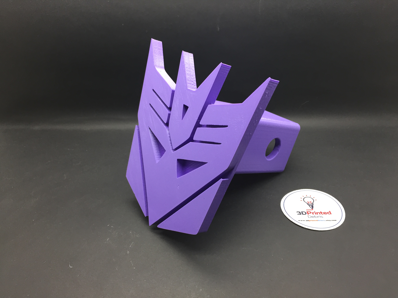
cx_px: 199
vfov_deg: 48.2
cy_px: 149
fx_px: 333
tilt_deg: -31.3
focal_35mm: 29
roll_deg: +1.0
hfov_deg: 61.7
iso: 32
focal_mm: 4.15
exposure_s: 1/30
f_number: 2.2
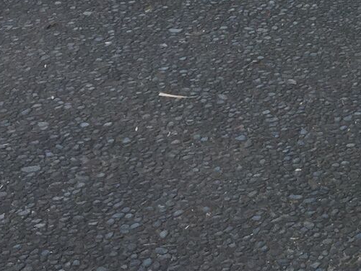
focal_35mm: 116
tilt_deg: -21.7
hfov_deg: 14.7
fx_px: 1210
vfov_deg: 12.6
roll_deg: -1.4
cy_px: 9
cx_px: 669
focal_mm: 4.15
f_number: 2.2
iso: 50
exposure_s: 1/100
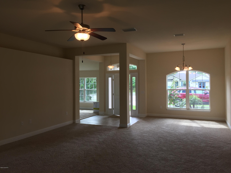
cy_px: 86
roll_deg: -0.9
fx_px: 194
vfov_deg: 48.2
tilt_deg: +0.1
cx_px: 116
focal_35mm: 29
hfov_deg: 61.7
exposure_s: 1/60
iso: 40
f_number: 2.2
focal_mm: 4.15
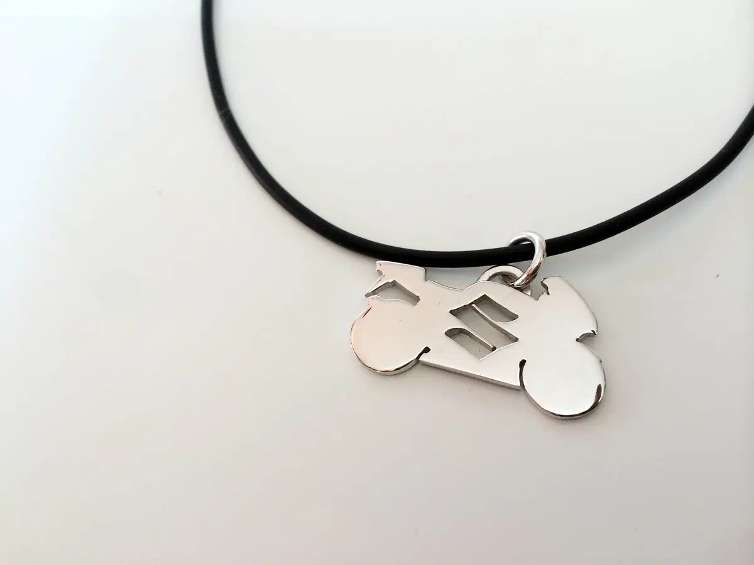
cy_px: 282
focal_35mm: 30
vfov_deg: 46.8
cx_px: 377
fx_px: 653
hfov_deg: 60.0
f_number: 2.2
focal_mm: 4.12
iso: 64
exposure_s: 1/30
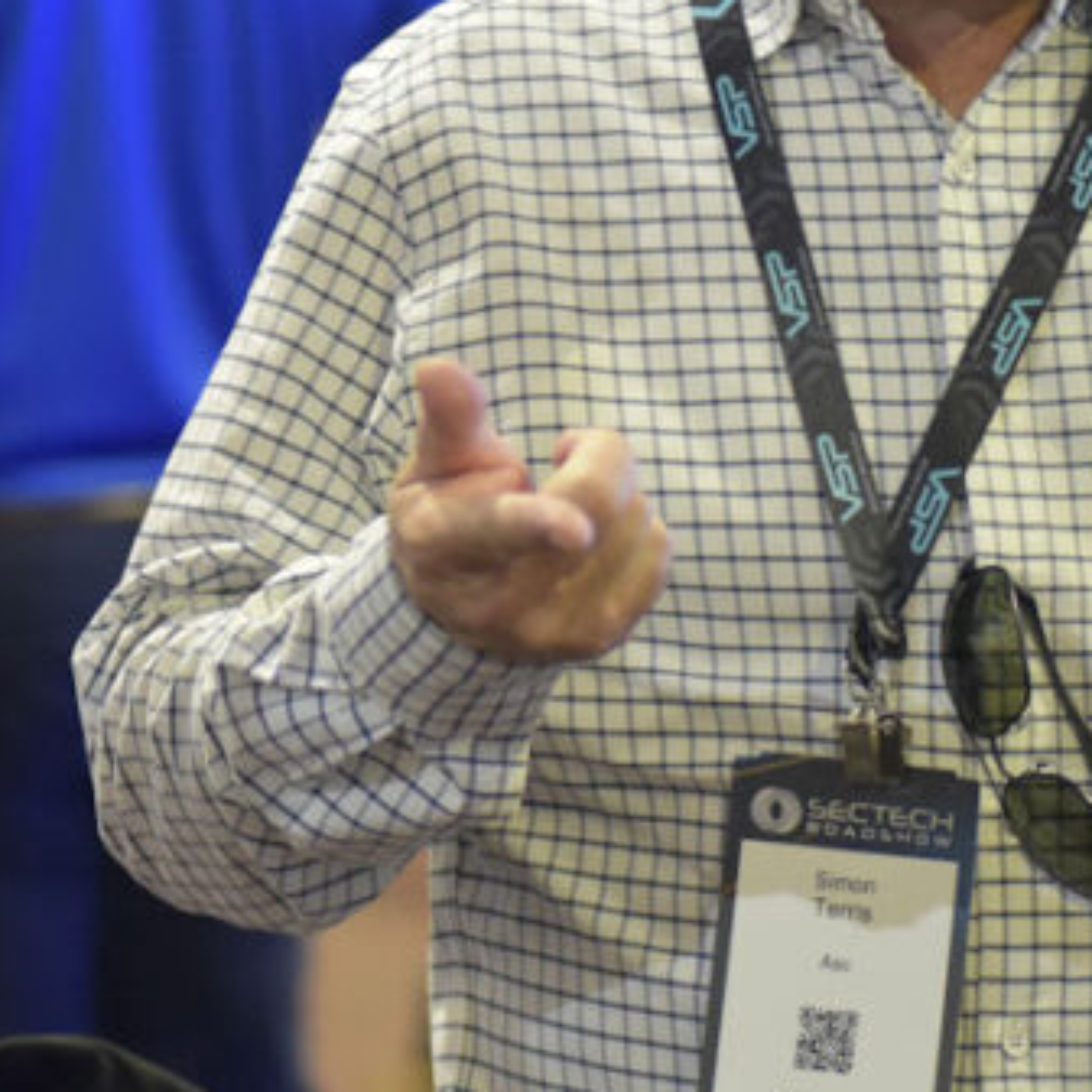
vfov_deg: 6.8
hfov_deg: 6.8
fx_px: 9244
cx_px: 510
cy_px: 393
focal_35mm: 259
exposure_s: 1/125
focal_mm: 100
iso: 5000
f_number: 2.8
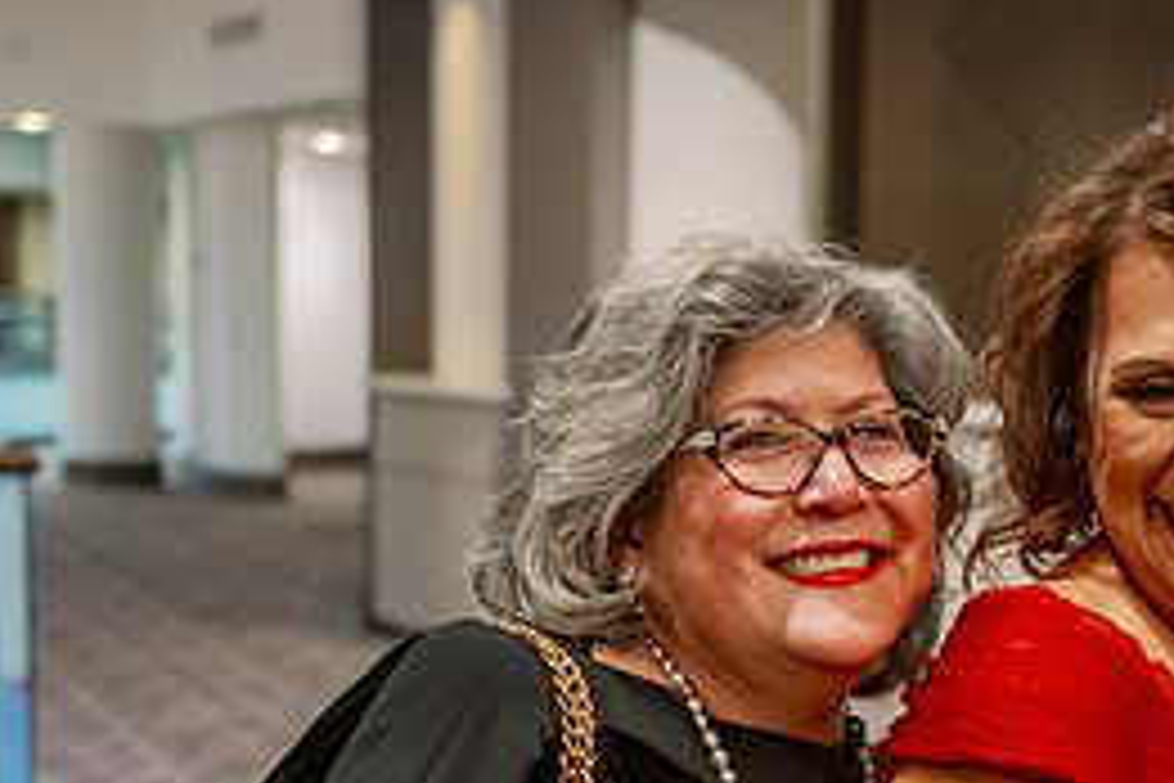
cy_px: 756
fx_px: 2837
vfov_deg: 15.5
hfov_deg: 22.5
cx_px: 1156
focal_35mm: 87
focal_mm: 35
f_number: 2.8
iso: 3200
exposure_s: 1/200
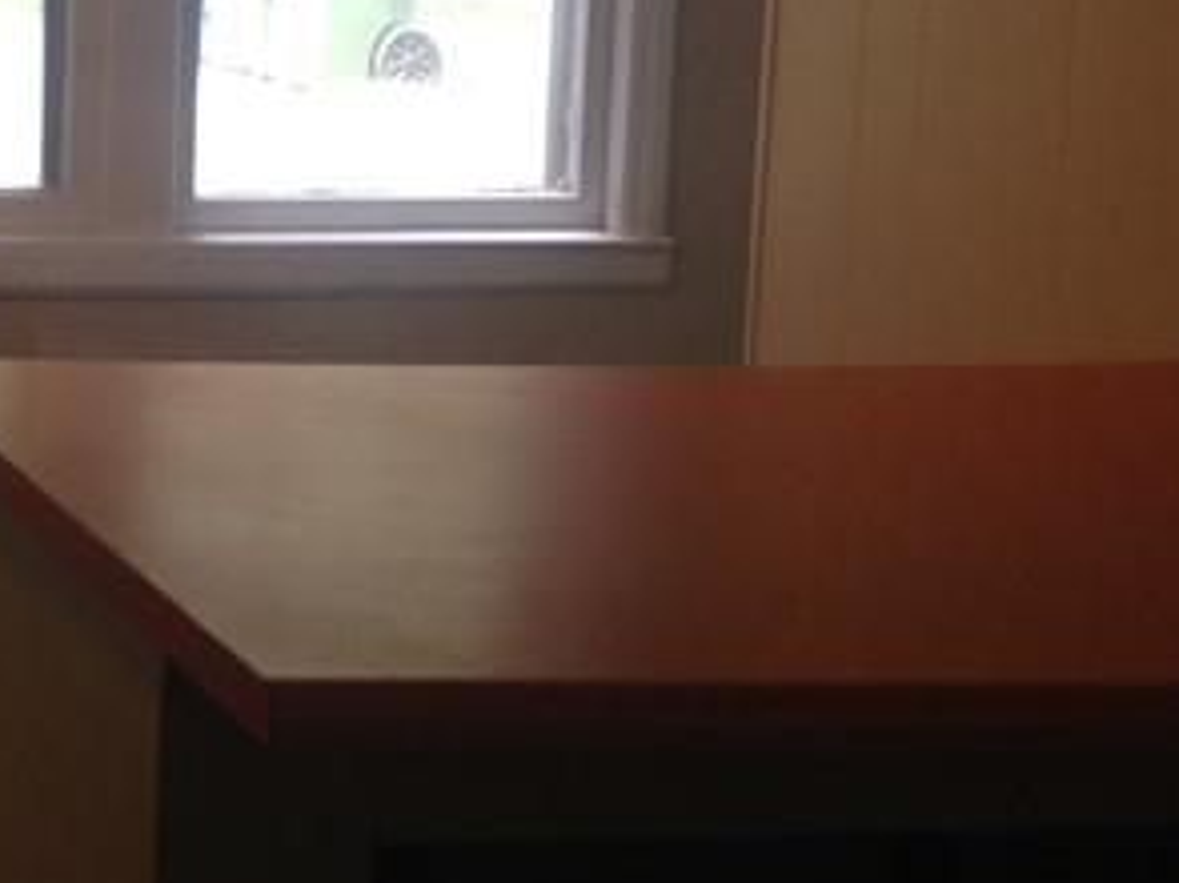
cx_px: -309
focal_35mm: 115
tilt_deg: -6.3
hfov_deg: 16.3
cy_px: 108
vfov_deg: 12.8
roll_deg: +0.5
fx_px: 3914
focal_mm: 4.12
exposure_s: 1/30
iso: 50
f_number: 2.4
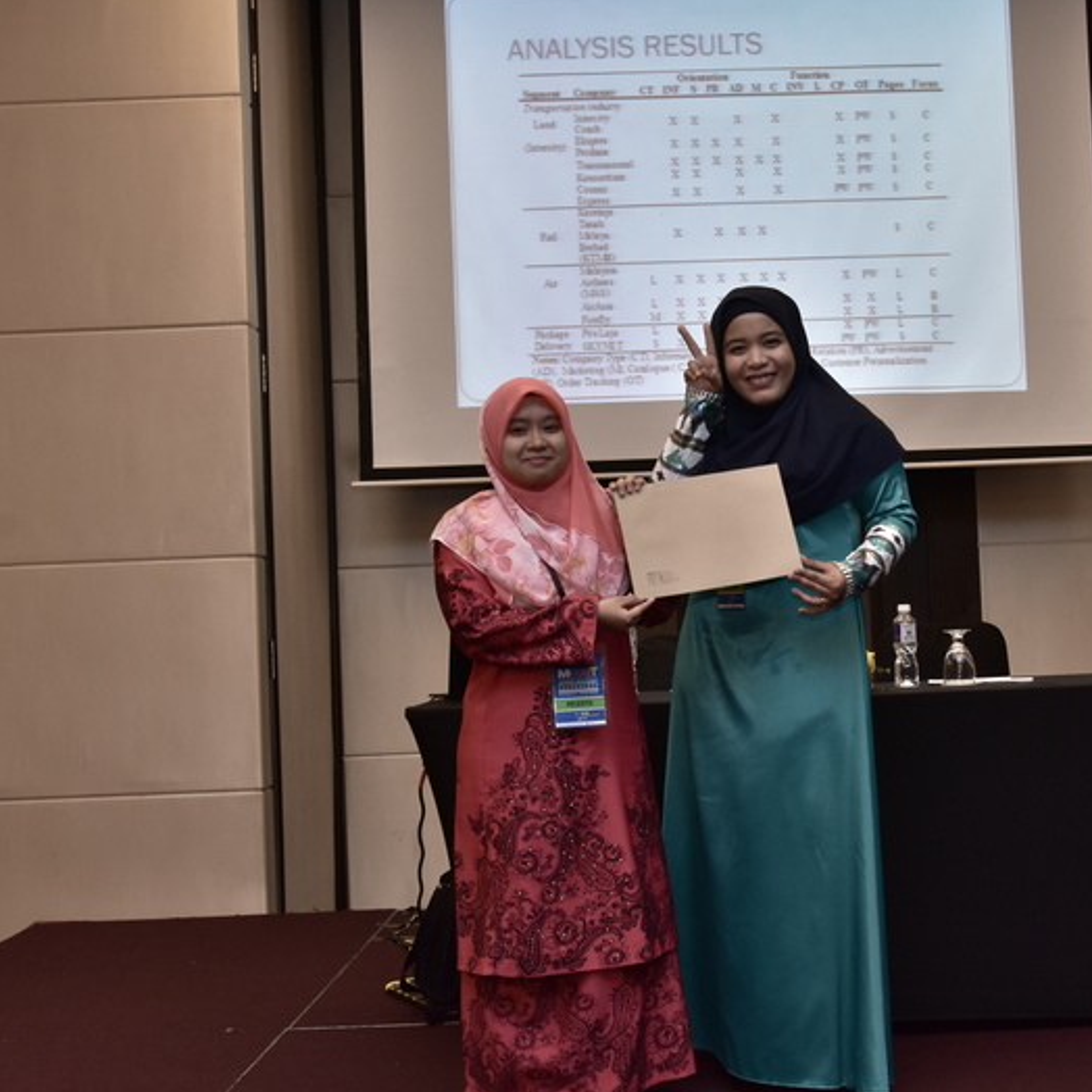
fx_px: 1736
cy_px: 548
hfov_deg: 34.7
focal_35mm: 49
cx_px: 679
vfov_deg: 34.9
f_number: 6.3
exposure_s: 1/50
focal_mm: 25
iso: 1000
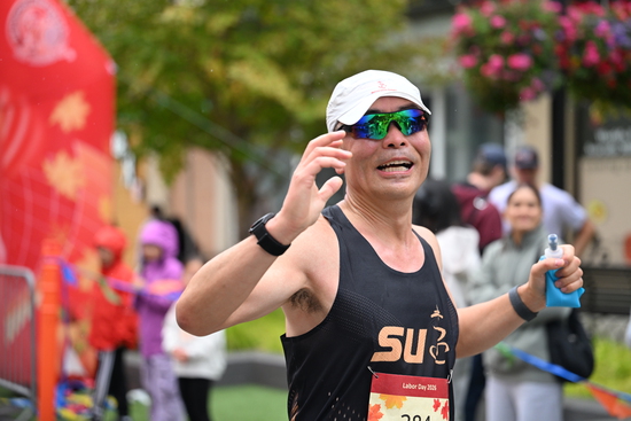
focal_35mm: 81
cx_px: 316
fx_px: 1420
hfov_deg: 25.1
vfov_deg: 16.9
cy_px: 210
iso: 1250
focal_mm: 81
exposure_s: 1/2000
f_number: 2.8
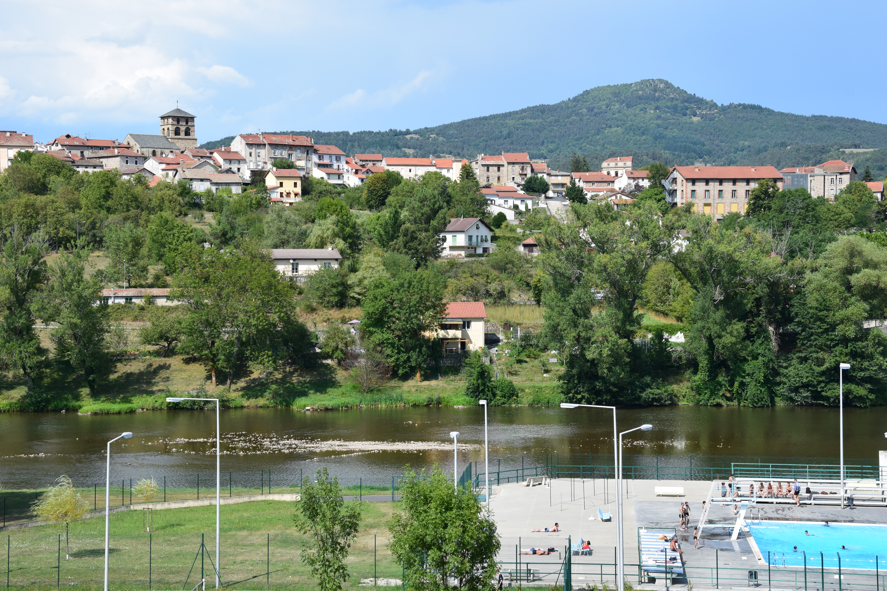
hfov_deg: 29.9
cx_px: 444
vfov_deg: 20.2
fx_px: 1663
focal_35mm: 68
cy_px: 296
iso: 400
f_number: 11
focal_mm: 45
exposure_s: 1/500
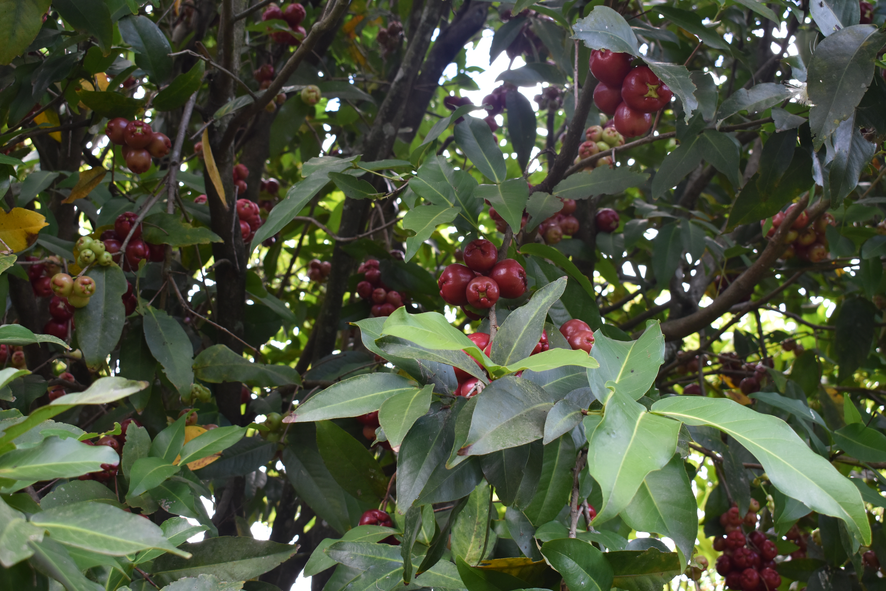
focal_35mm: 46
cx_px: 443
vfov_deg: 28.9
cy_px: 296
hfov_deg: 42.3
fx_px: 1144
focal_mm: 31
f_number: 5.6
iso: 400
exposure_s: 1/125
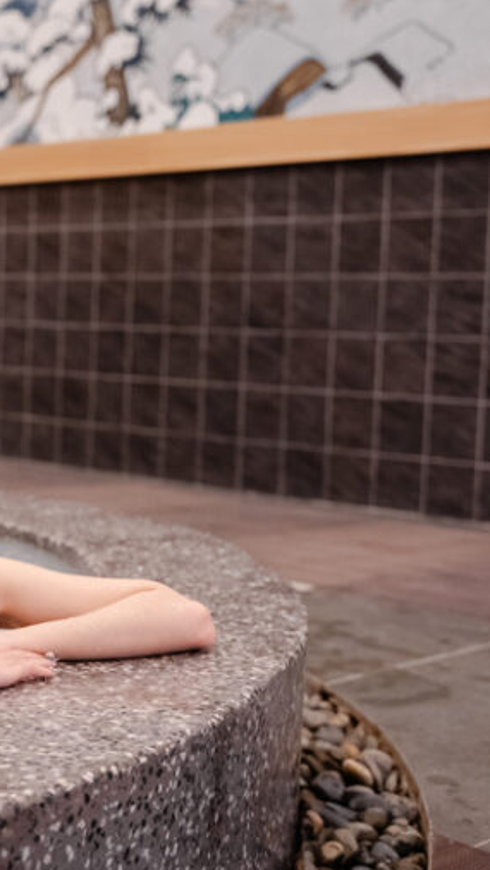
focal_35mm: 63
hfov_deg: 18.9
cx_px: 89
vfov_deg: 33.3
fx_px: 1456
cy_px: 438
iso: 4000
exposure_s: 1/125
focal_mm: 39.7
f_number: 2.8
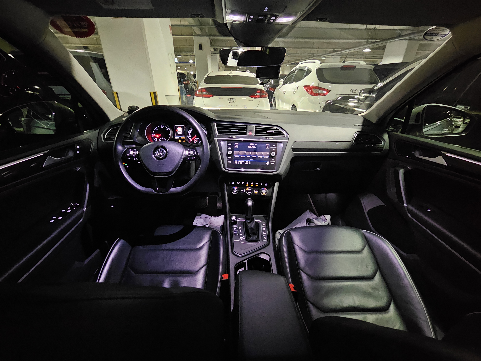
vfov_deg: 89.9
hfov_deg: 106.2
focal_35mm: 13
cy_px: 180
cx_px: 240
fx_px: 181
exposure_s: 1/24
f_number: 2.2
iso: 2000
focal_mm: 2.2
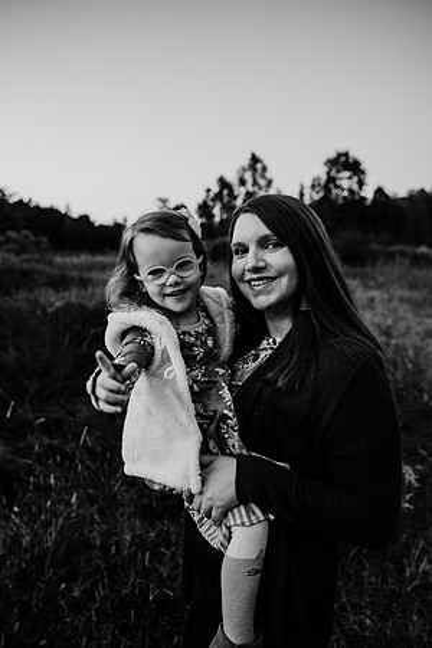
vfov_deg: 73.7
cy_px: 324
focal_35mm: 24
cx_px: 216
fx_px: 432
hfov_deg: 53.1
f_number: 2.8
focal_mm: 24
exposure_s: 1/250
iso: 800
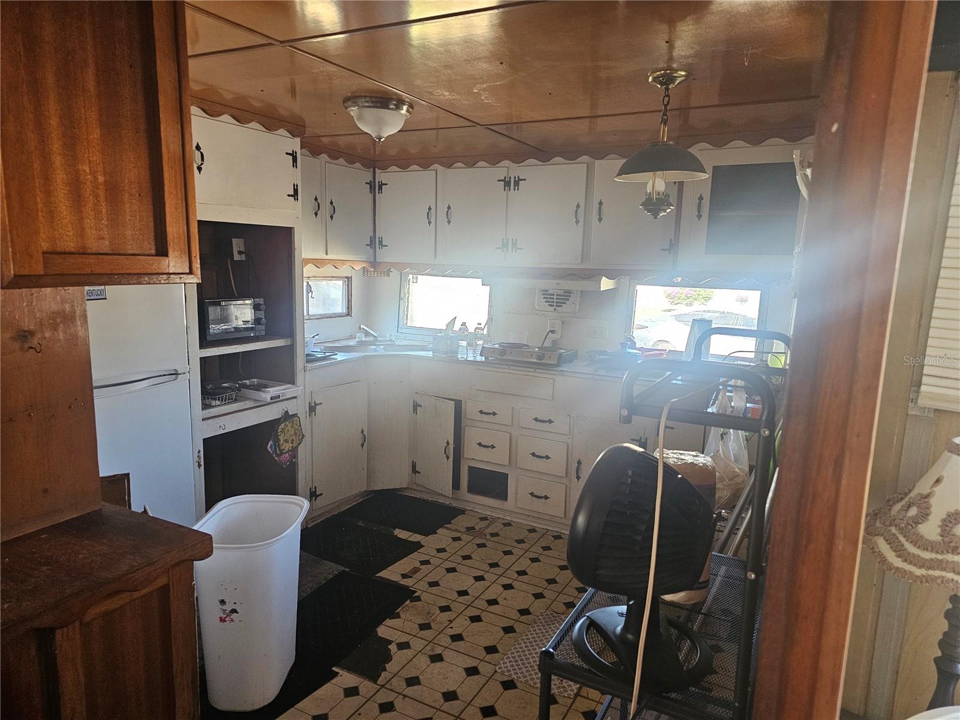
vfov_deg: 58.9
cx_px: 480
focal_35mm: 23
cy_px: 360
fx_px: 638
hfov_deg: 73.9
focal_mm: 6.3
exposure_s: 1/120
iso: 320
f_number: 1.7
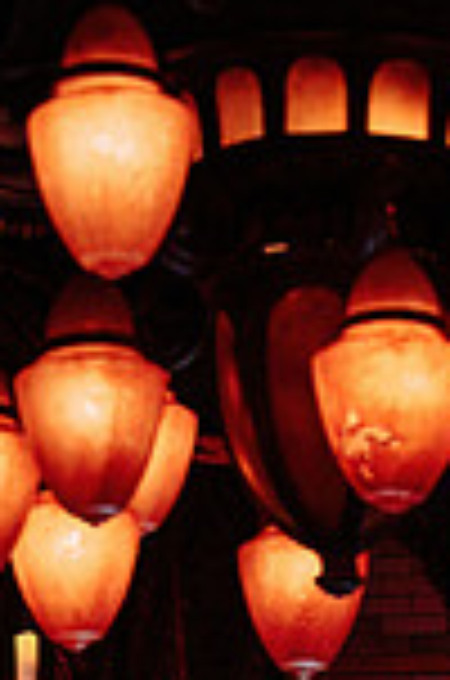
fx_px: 3937
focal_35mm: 209
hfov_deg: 6.5
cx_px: 328
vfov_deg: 9.7
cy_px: 856
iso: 1600
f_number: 2.8
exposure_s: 1/125
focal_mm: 70
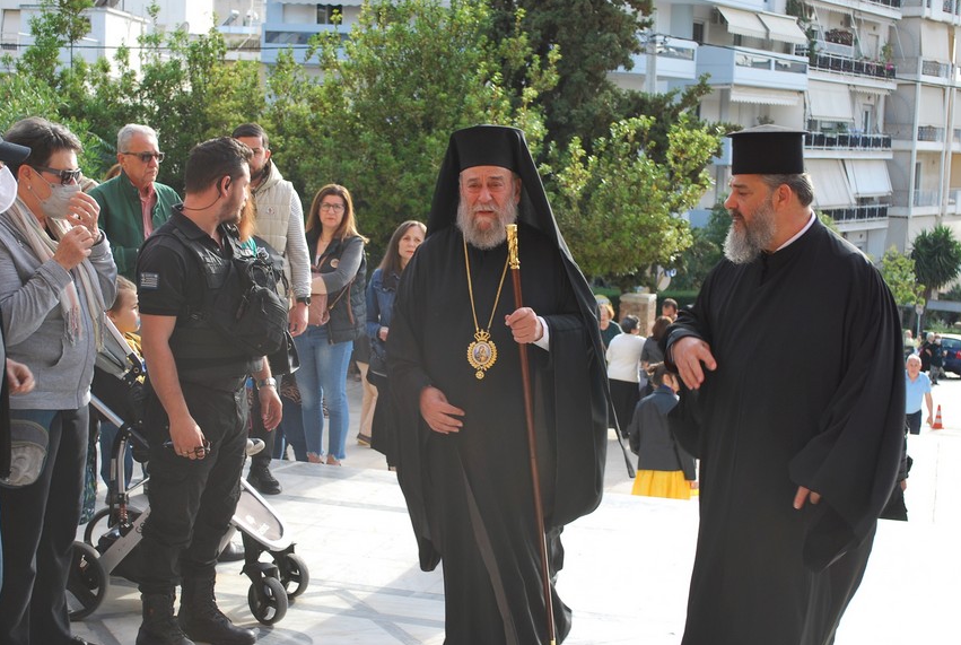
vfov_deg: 24.5
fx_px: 1485
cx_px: 488
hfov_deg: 35.9
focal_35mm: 56
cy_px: 321
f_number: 5.6
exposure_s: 1/125
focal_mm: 35
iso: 180
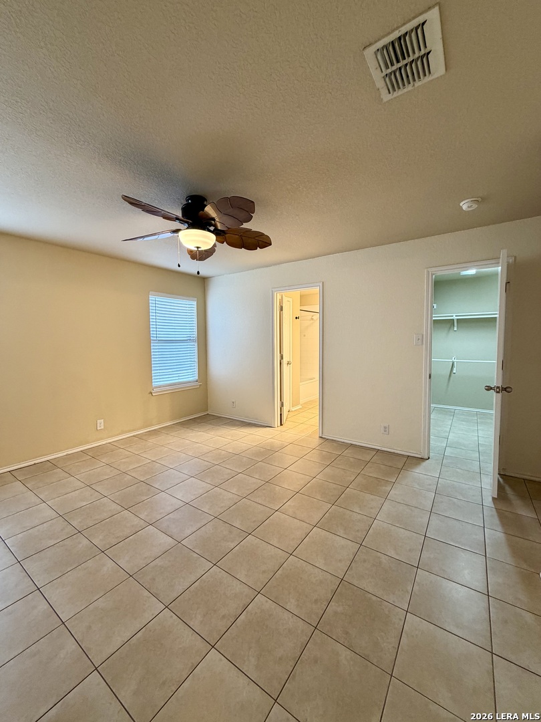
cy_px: 361
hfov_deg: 85.7
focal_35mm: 14
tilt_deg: -3.9
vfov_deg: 102.1
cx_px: 270
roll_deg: +0.5
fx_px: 292
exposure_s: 1/60
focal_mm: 2.22
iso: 250
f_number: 2.2
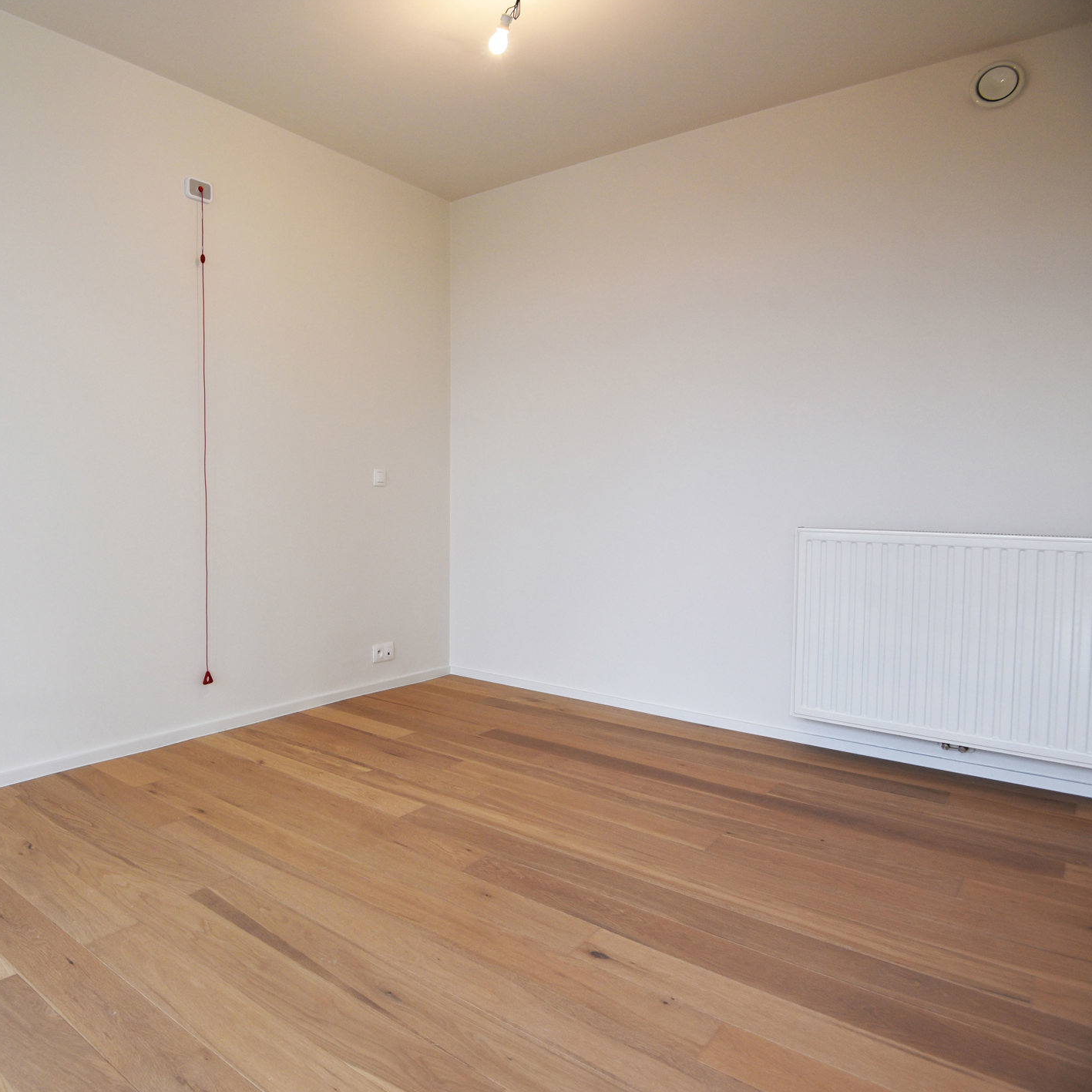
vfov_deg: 69.6
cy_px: 544
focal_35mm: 22
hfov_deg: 66.4
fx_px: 785
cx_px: 308
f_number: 5
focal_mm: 17
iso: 400
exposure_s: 1/100
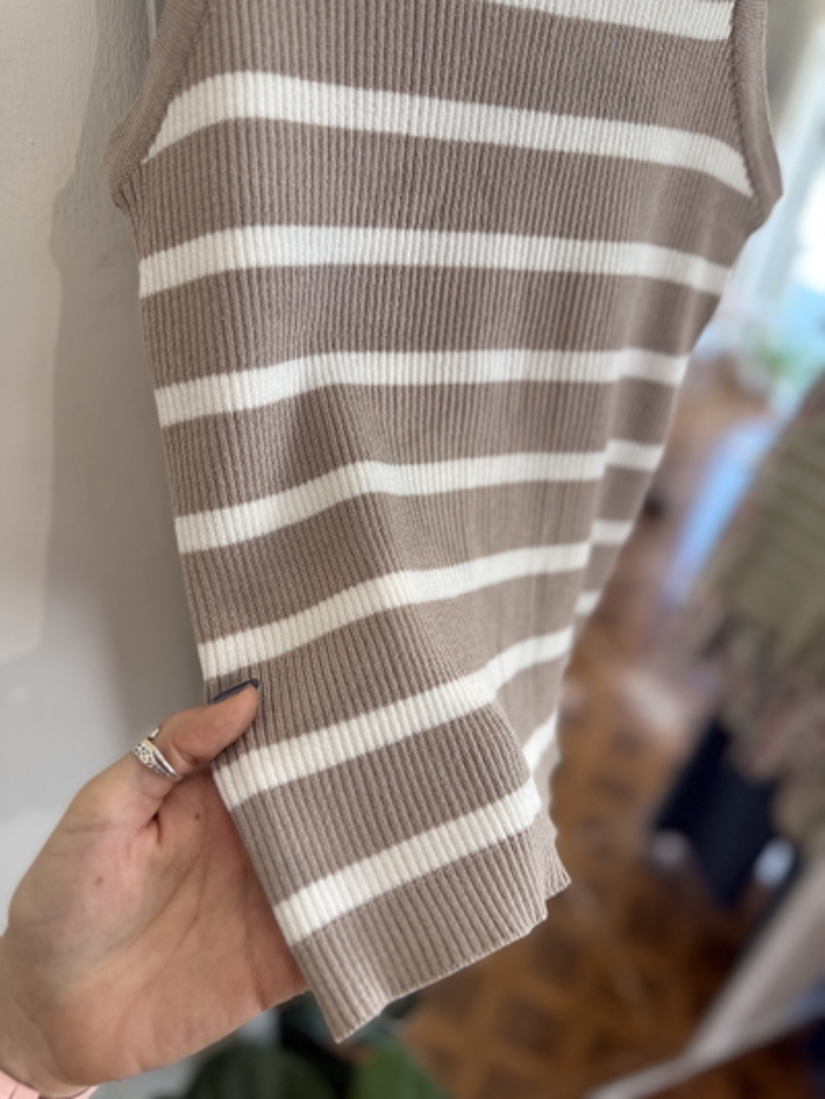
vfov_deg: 71.6
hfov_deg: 56.8
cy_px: 550
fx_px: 762
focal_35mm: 24
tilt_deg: -35.2
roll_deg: -7.0
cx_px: 412
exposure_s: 1/121
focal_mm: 6.76
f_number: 1.78
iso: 160
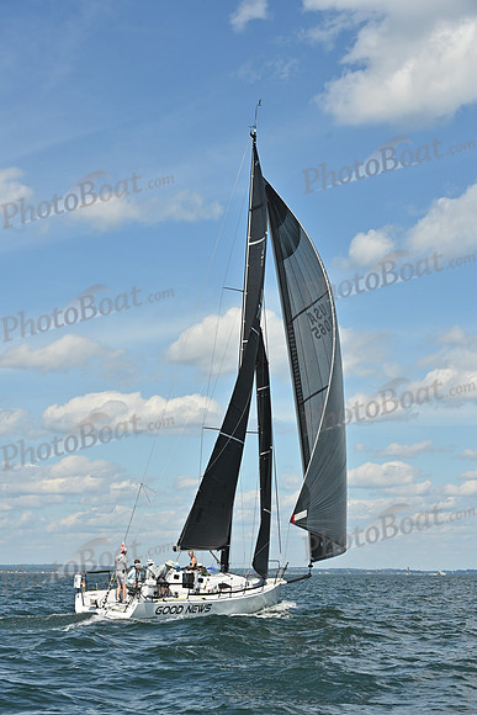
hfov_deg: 19.5
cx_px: 238
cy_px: 358
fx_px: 1390
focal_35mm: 70
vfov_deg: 28.8
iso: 250
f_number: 10
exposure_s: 1/1000
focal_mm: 70
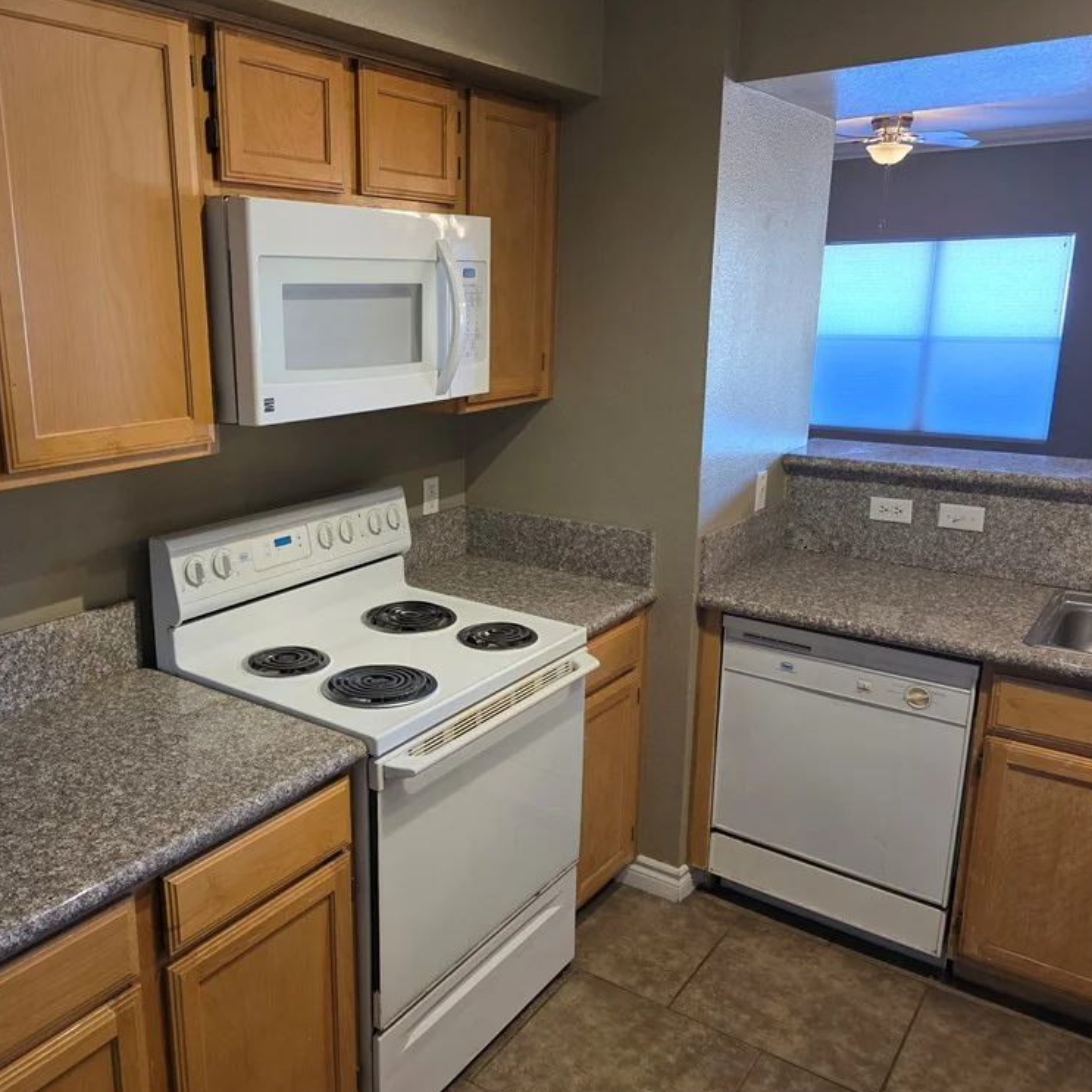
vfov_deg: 57.3
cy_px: 547
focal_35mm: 28
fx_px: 999
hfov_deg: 56.8
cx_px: 431
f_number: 1.7
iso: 320
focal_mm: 6.3
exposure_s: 1/120
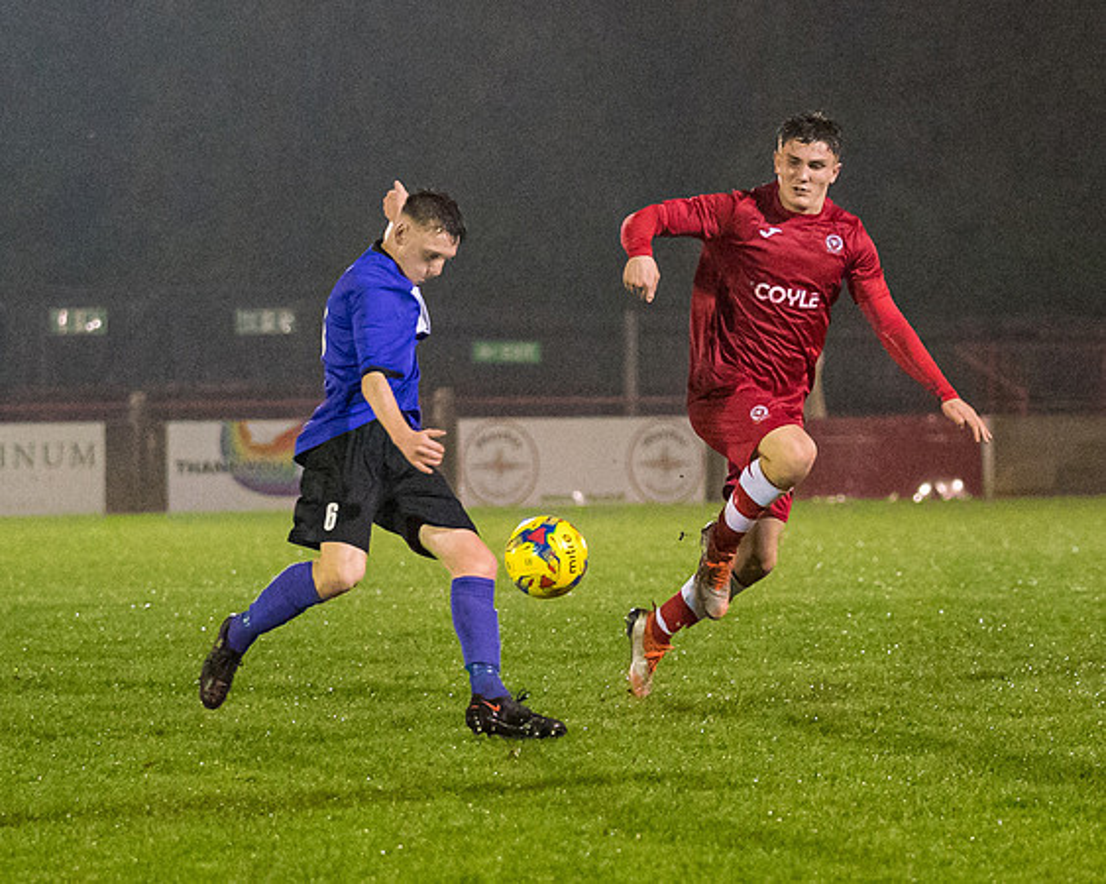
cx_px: 588
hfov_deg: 7.6
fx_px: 8378
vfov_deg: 6.0
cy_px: 662
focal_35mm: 256
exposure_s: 1/1000
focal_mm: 98
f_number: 2.8
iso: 6400
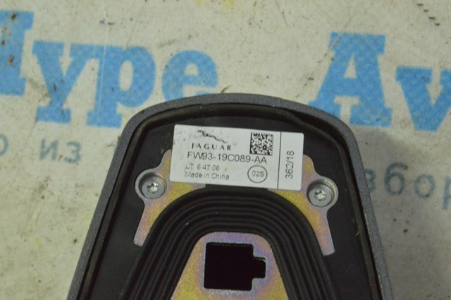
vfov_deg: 16.5
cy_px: 150
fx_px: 1032
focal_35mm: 82
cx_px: 226
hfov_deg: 24.6
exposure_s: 1/30
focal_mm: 55
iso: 6400
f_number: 20
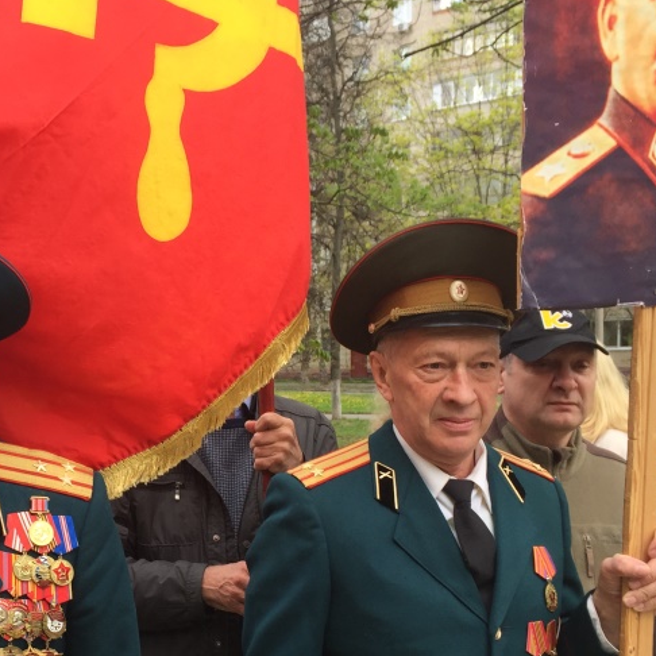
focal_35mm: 54
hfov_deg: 30.7
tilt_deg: -8.5
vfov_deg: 31.4
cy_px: 440
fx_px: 1158
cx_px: 115
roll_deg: +1.8
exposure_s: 1/297
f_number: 2.2
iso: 32
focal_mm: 4.15
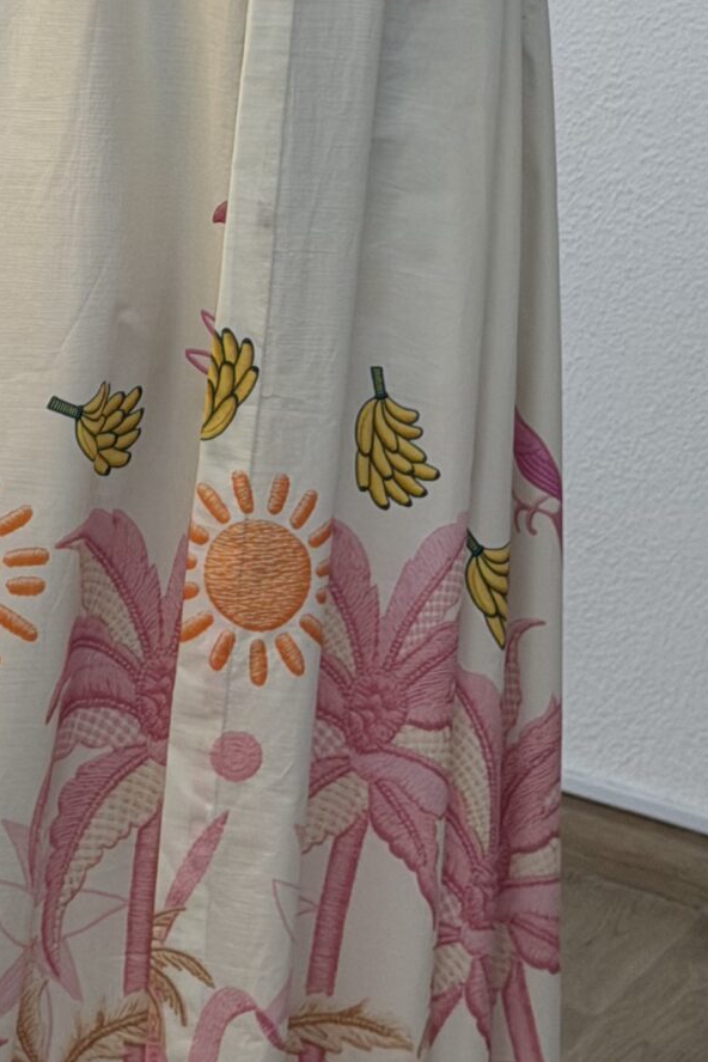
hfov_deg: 9.4
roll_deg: -7.7
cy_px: 97
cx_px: -140
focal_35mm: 144
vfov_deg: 14.1
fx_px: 4248
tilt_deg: -26.4
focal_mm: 6.76
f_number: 1.78
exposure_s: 1/161
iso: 64
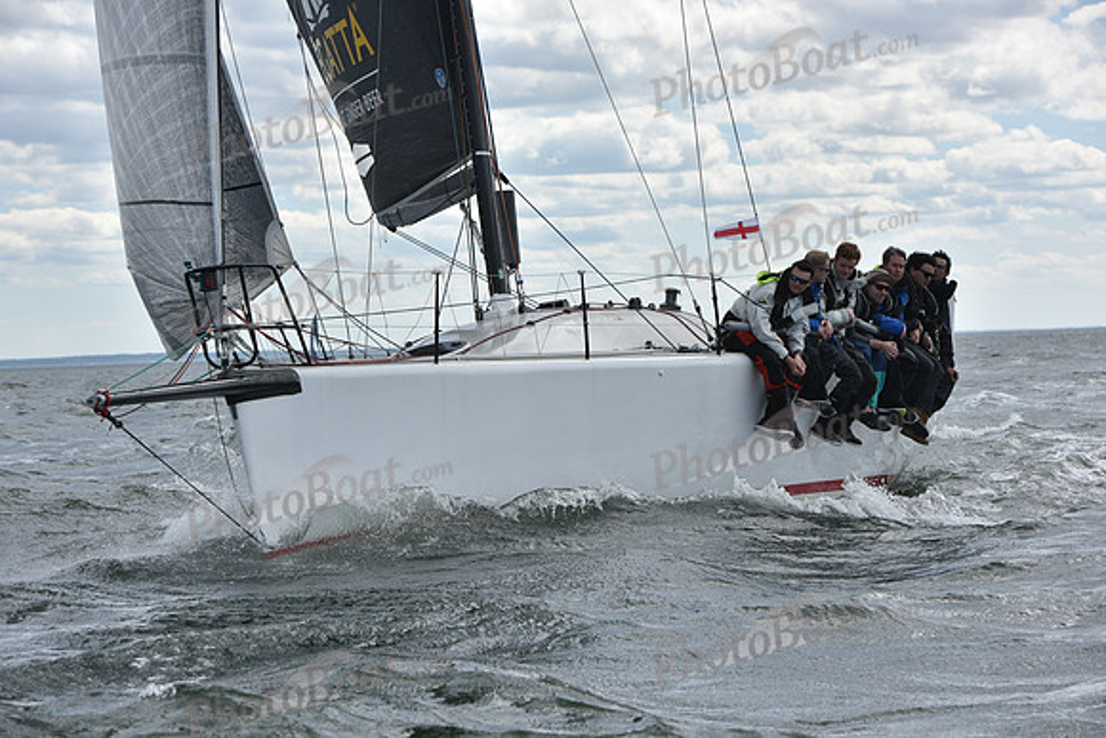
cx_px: 553
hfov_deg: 16.8
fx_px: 3749
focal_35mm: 122
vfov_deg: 11.2
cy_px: 369
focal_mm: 122
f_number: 9
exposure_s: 1/1000
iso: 320
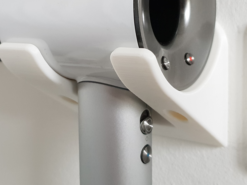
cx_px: 95
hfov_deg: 33.6
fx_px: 407
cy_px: 60
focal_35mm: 57
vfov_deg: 25.5
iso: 250
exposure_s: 1/44
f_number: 1.5
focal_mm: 4.3
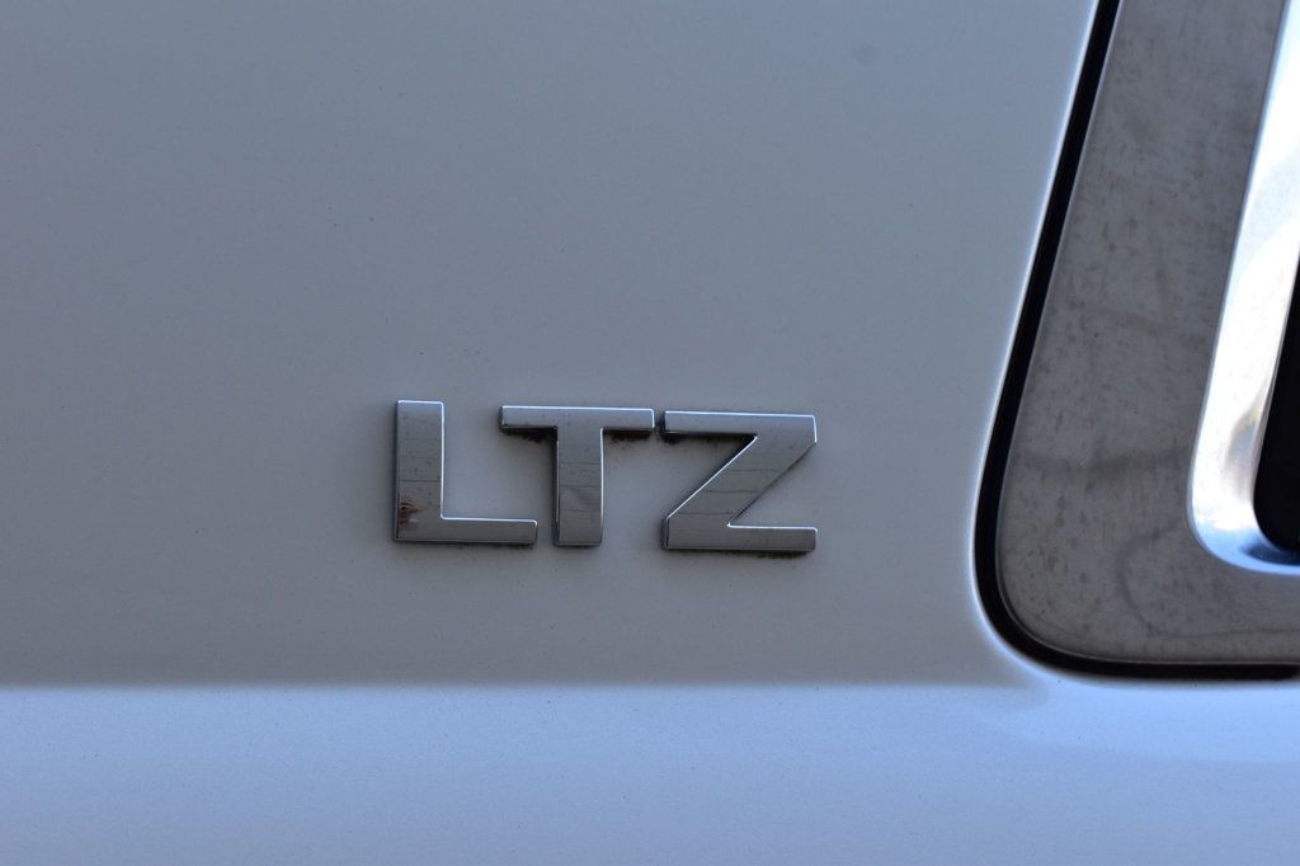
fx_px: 2437
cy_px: 433
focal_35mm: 68
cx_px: 650
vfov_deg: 20.1
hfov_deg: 29.9
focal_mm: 45
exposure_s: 1/160
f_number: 9
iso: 400
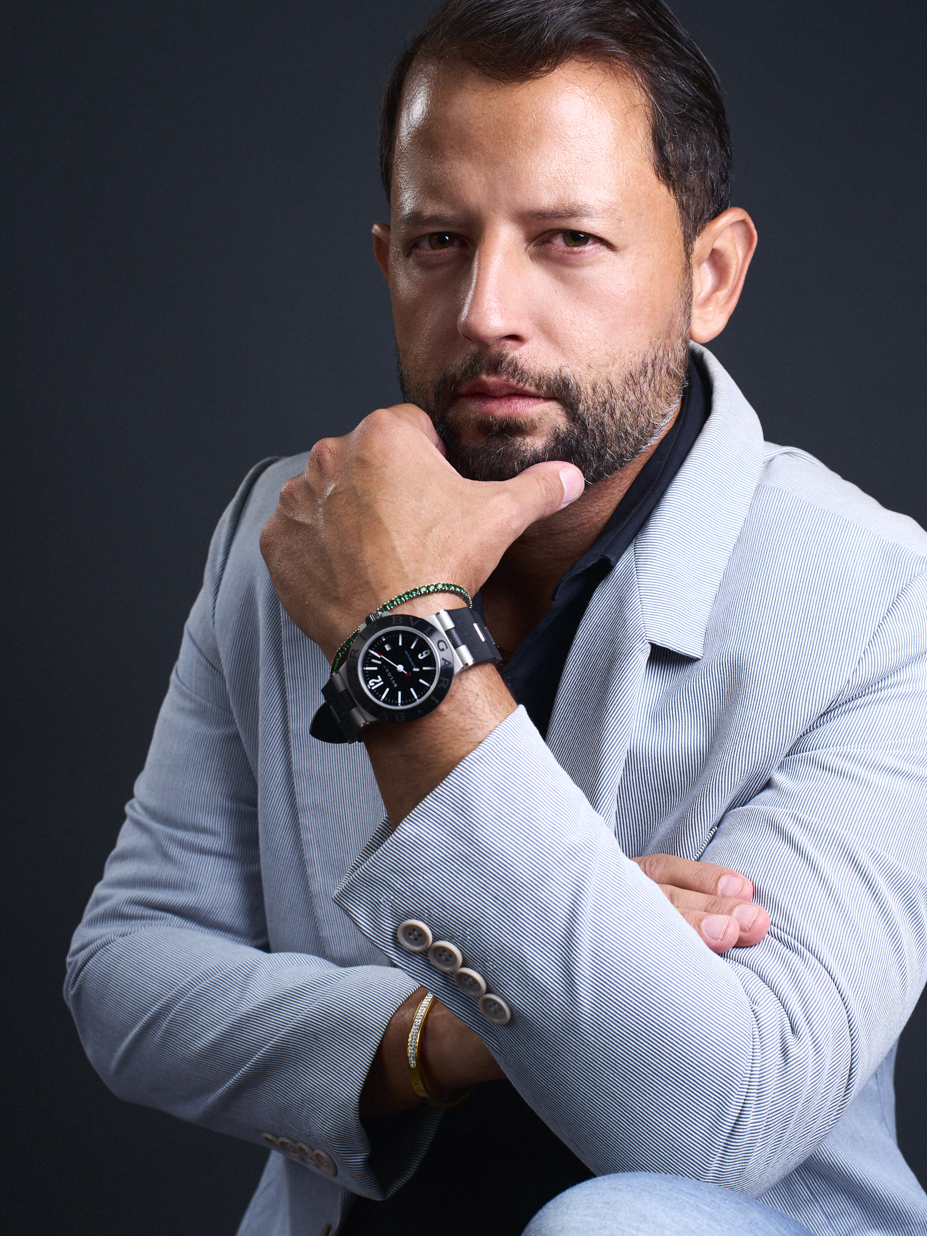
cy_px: 538
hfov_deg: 22.9
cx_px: 480
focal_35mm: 64
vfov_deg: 30.2
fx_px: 2285
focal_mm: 50
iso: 200
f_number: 8
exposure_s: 1/200
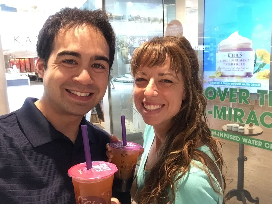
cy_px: 102
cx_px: 136
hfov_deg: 58.4
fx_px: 244
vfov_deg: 45.4
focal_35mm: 31
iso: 80
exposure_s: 1/30
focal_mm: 2.65
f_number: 2.2
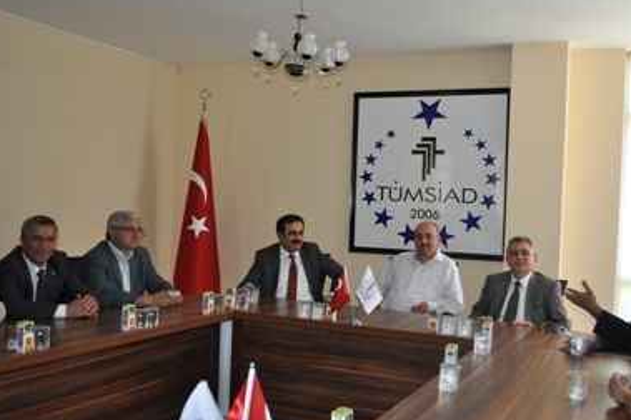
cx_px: 356
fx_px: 683
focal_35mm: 39
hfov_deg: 49.5
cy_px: 203
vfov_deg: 34.1
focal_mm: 22
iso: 800
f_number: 3.8
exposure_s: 1/125
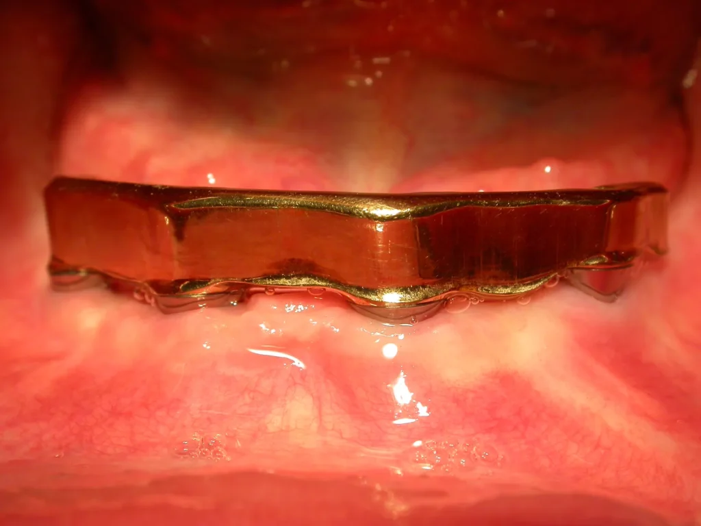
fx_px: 1580
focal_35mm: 78
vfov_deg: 18.9
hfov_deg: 25.0
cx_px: 350
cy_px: 263
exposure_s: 1/128
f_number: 7
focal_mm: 16.2
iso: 100
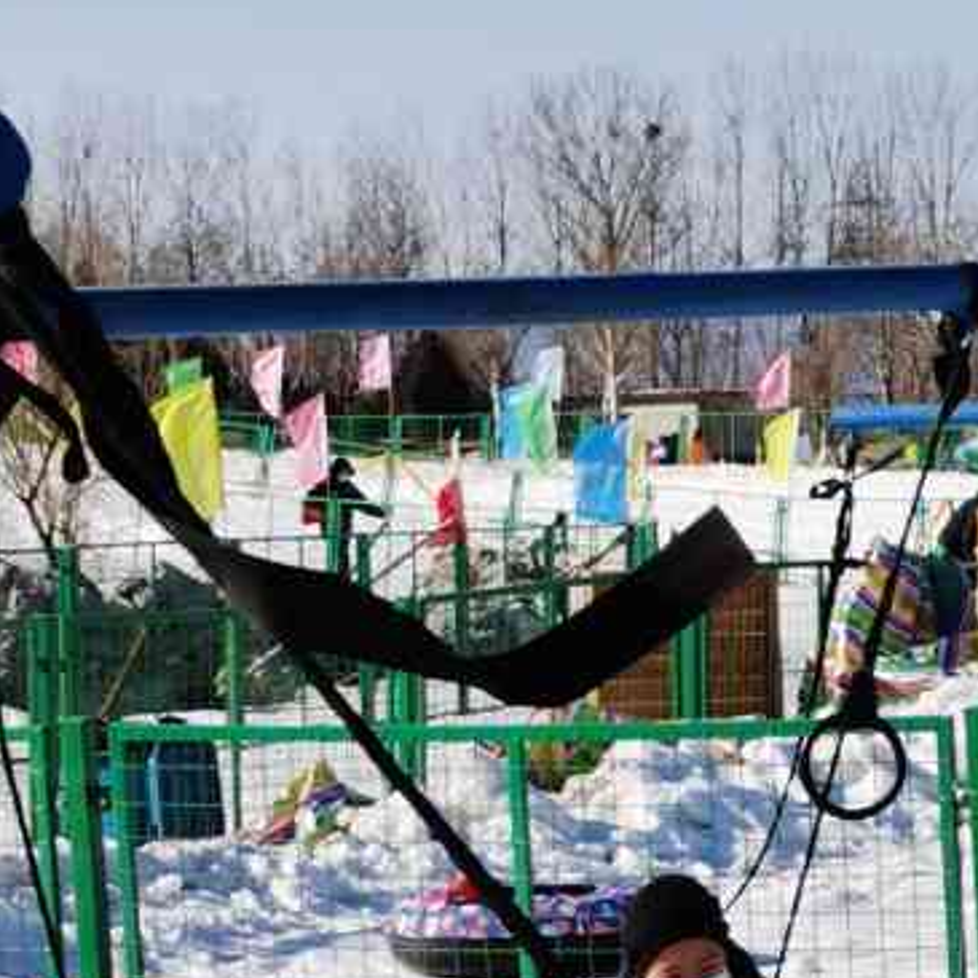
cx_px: 525
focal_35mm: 183
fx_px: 5849
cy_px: 1151
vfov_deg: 9.4
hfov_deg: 9.6
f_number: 1.8
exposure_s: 1/5000
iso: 50
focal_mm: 5.58
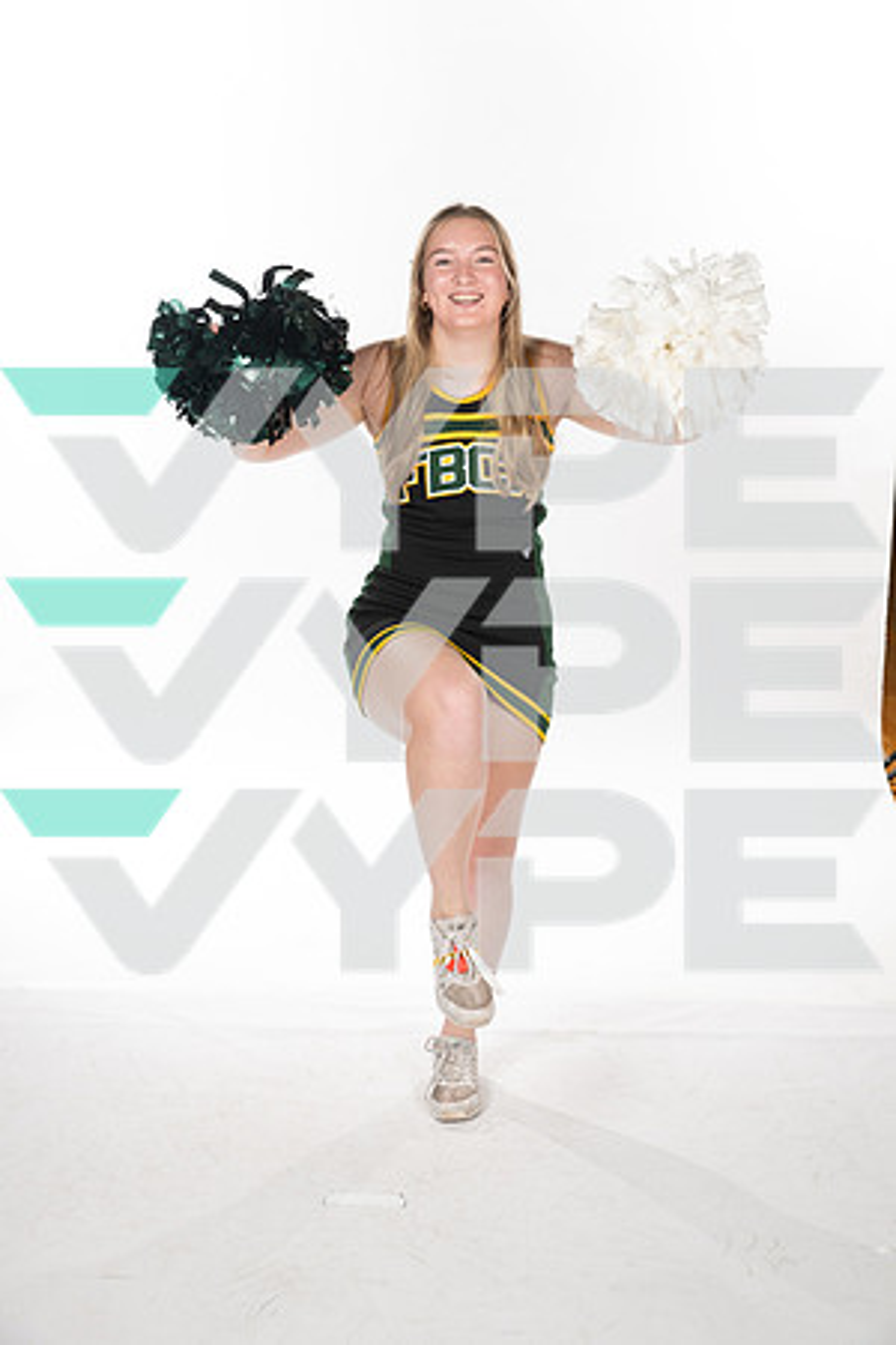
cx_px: 448
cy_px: 672
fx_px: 1941
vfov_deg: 38.2
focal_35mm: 52
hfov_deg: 26.0
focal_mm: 52
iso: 640
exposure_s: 1/400
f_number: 8
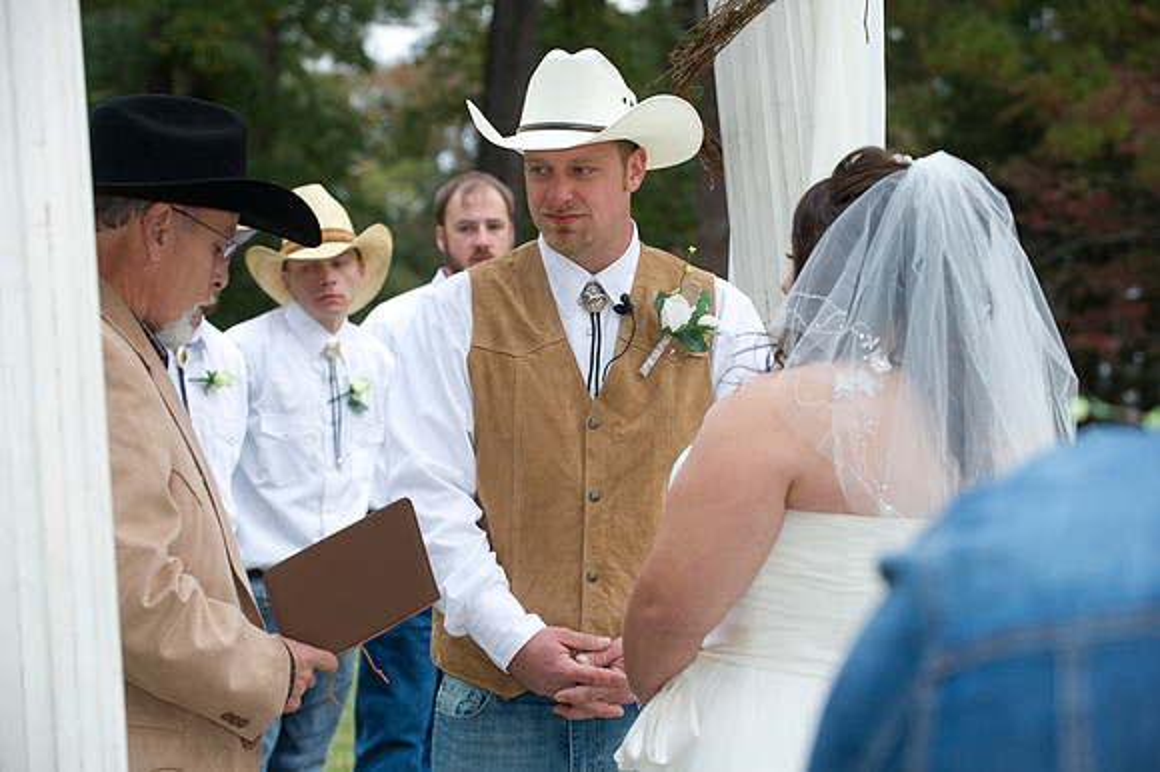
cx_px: 580
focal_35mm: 105
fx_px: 3381
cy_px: 386
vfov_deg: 13.0
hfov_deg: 19.5
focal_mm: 105
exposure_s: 1/80
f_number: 5
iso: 800
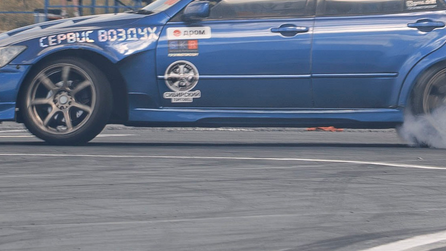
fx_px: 7857
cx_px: 457
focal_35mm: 664
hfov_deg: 3.2
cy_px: 52
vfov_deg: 1.8
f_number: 10
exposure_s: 1/160
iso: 100
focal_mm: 120
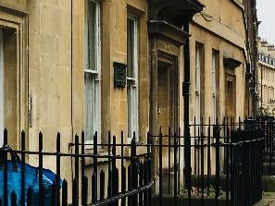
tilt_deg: +0.4
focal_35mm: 100
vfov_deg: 14.8
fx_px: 795
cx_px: 106
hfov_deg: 19.6
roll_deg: +0.7
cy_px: 120
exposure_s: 1/630
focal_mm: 4.15
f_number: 2.2
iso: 25
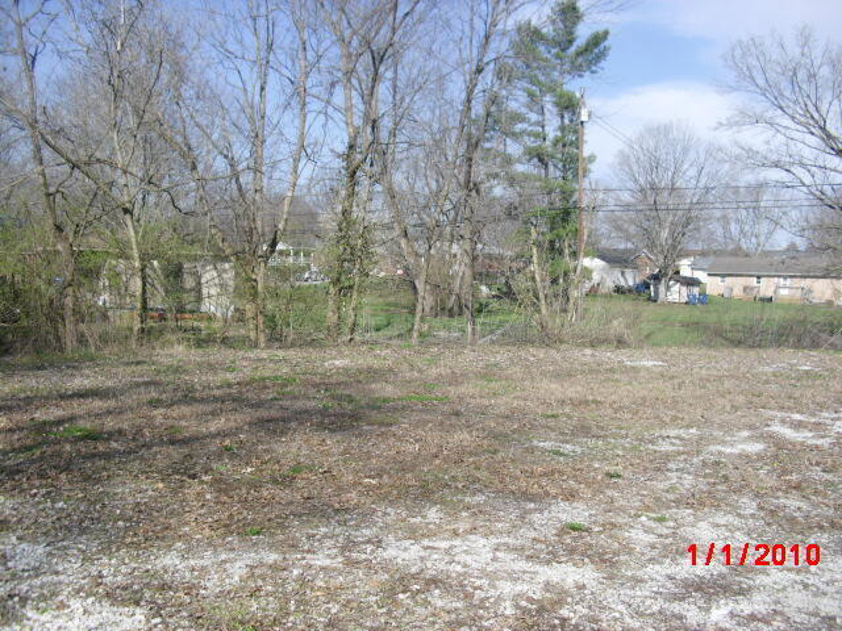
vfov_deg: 39.7
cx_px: 421
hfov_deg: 51.4
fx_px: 876
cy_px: 316
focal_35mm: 36
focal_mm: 6.3
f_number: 7.8
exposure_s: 1/125
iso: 80
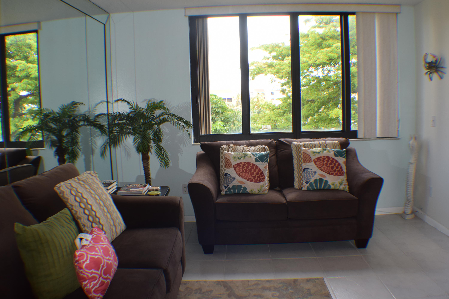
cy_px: 150
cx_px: 224
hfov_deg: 53.1
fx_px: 449
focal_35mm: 36
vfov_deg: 36.9
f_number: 5.6
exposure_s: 1/125
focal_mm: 24
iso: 360
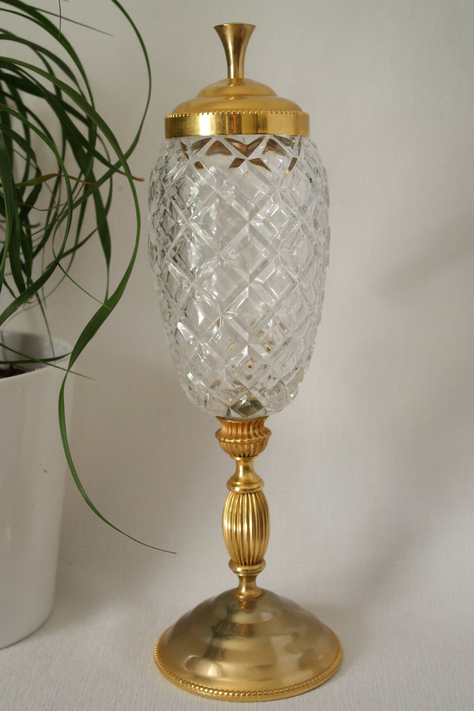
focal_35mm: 58
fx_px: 1145
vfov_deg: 34.5
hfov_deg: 23.4
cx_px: 237
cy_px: 356
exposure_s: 1/30
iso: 800
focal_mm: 38
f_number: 5.6
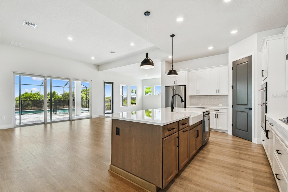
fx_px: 120
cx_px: 144
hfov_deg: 100.4
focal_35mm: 15
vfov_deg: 77.3
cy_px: 96
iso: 100
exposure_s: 1/160
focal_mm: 10
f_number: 7.1
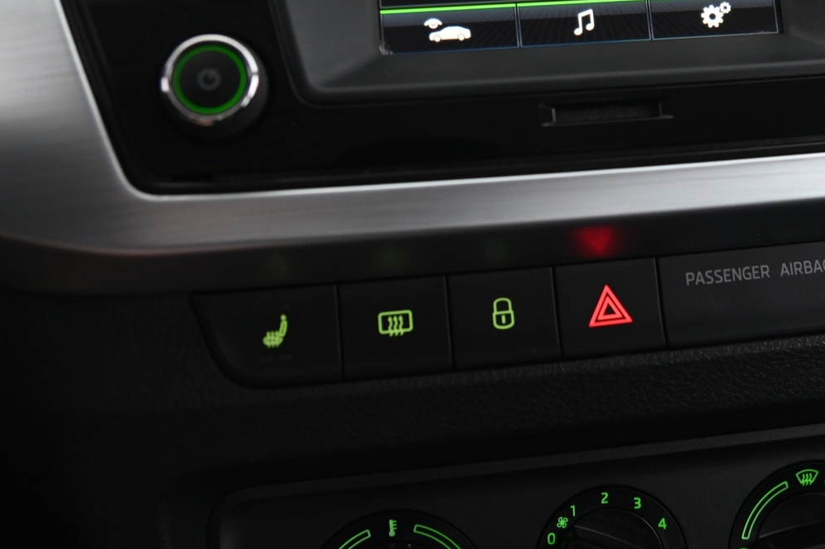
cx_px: 560
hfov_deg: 37.7
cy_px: 131
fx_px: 1191
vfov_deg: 25.6
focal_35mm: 52
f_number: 4
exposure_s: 1/20
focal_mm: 32
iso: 2000
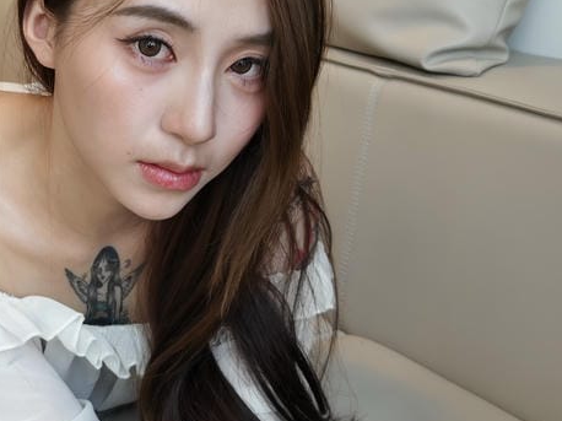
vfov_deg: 21.3
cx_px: 59
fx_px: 1087
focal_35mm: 67
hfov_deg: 27.9
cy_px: 20
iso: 530
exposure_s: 1/100
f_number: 1.75
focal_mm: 8.67
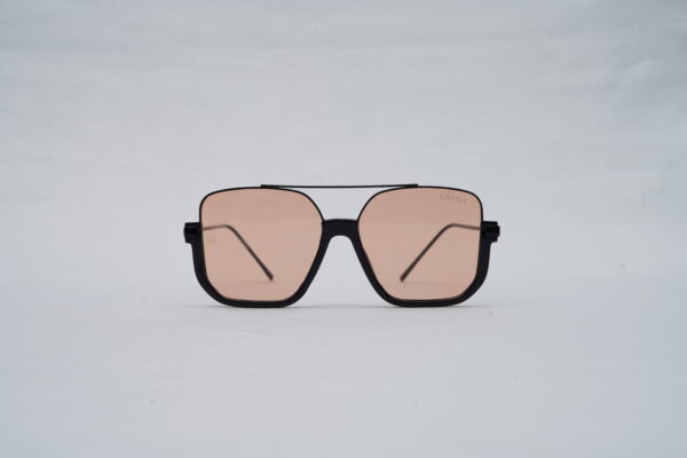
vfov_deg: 27.0
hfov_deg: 39.6
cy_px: 229
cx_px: 344
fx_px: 954
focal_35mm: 50
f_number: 9
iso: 100
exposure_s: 1/160
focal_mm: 50
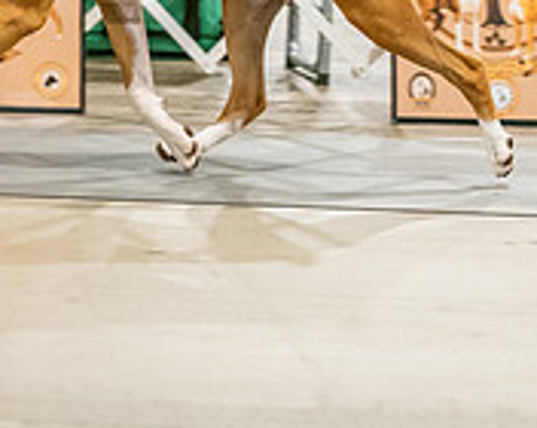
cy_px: -217
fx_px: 6755
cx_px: 90
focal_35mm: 426
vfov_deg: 3.6
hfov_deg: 4.5
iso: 6400
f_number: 3.5
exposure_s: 1/250
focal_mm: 118
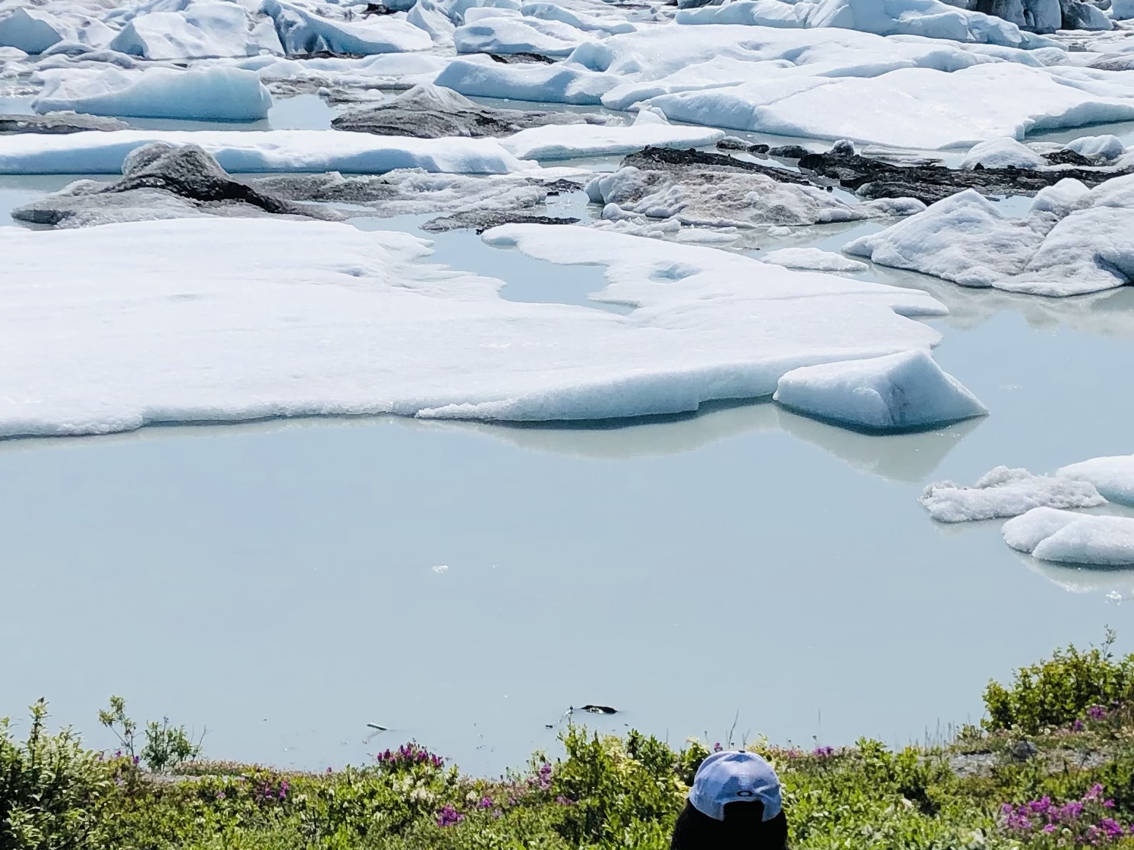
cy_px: 453
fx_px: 2391
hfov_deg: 26.7
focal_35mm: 73
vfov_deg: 20.2
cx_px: 630
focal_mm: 4
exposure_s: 1/4878
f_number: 1.8
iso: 20
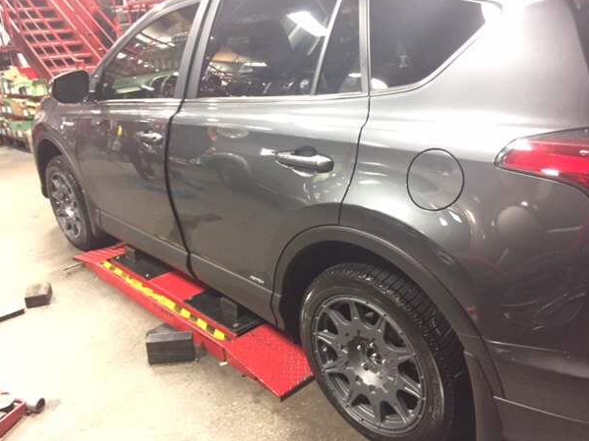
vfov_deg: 45.4
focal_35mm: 31
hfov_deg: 58.3
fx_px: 527
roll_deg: +4.3
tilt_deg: -20.8
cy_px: 225
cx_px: 279
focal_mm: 4.15
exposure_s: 1/15
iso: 500
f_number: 2.2
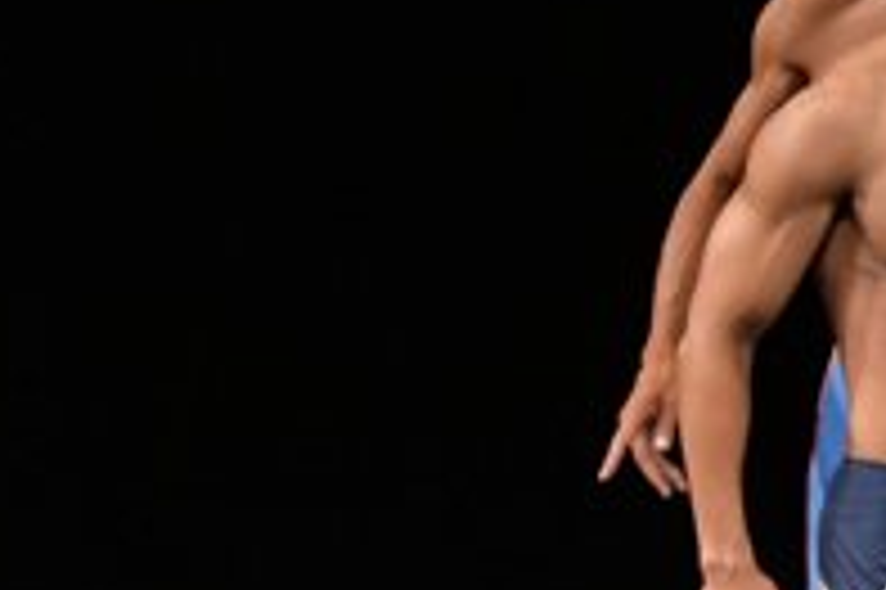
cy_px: 446
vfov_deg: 1.6
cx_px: -263
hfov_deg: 2.4
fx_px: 20951
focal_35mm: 852
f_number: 5.6
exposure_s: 1/400
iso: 3200
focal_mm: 145
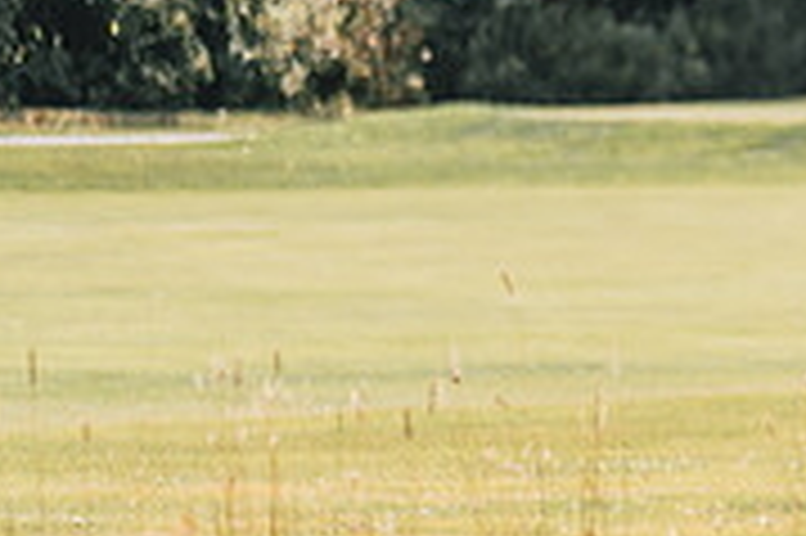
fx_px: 14047
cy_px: 305
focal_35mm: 628
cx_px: 1603
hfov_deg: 3.3
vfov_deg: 2.2
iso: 100
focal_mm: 150
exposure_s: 1/1000
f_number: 2.8
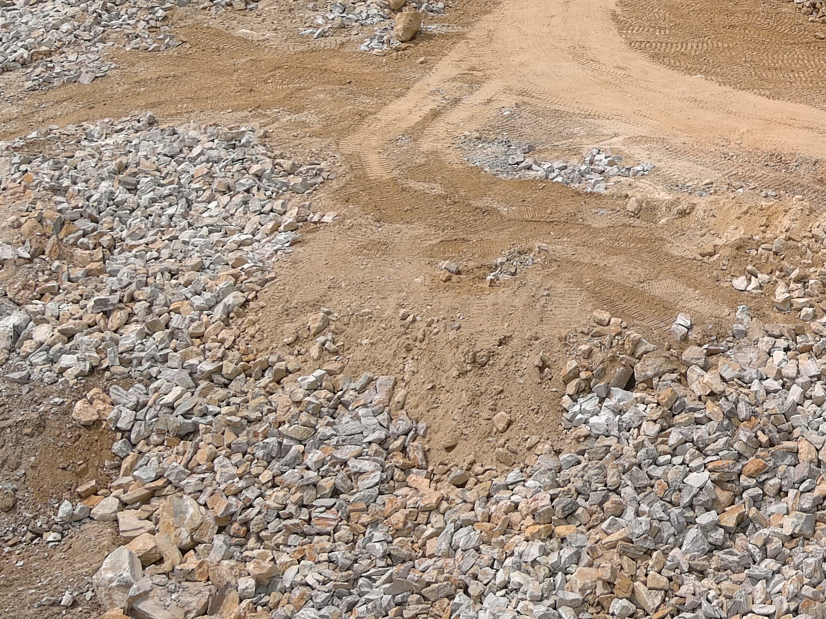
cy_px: -88
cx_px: 954
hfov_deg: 21.2
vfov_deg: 16.4
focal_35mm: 87
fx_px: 2076
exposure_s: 1/1250
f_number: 2.8
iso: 100
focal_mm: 10.57
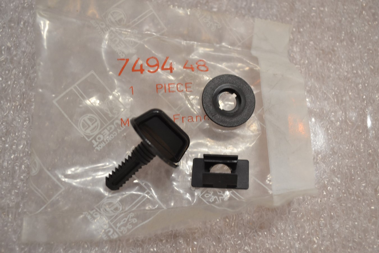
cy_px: 126
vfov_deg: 36.9
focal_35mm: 36
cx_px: 190
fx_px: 379
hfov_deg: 53.1
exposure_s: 1/13
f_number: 4
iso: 800
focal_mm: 24
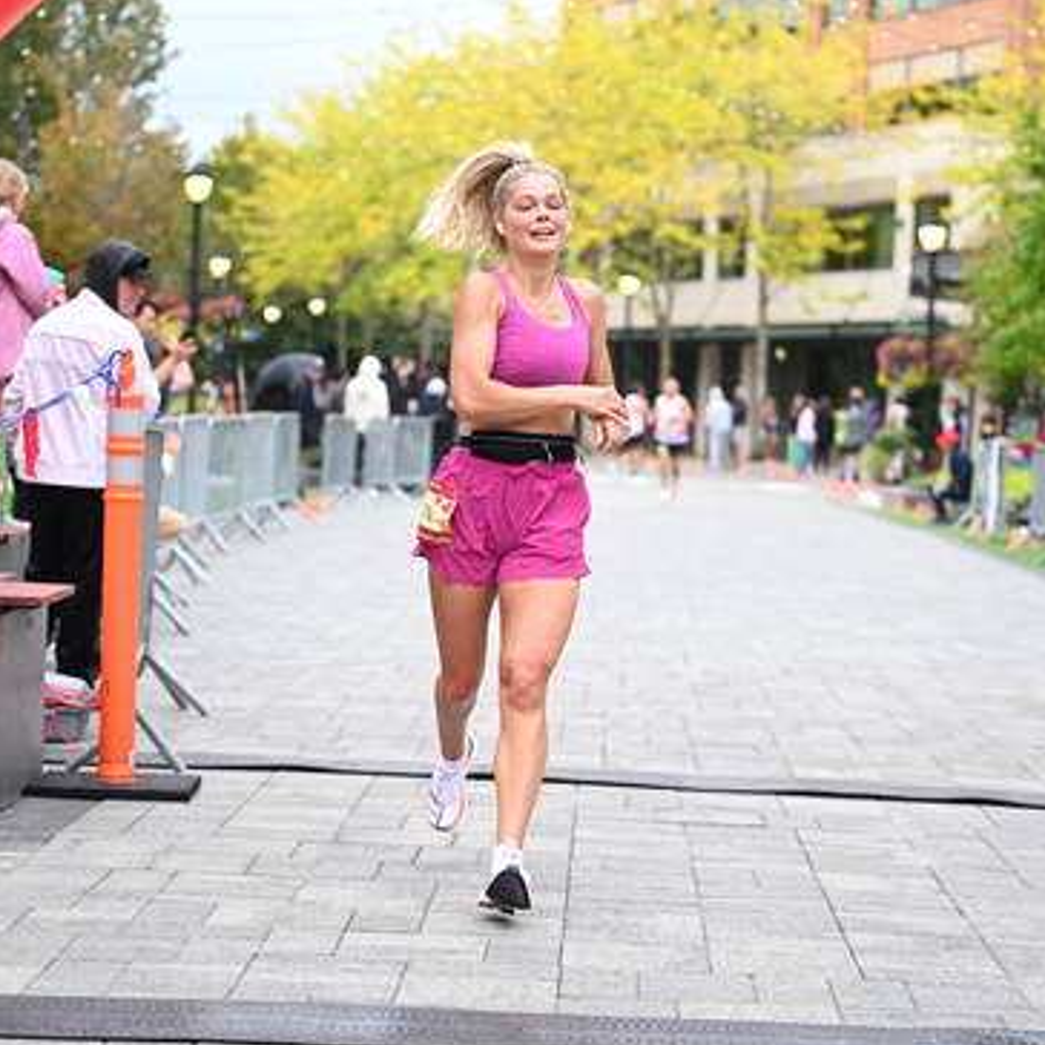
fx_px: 3074
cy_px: 534
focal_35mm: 90
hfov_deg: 19.3
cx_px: 521
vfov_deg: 19.3
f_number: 2.8
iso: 1250
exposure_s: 1/1600
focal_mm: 70
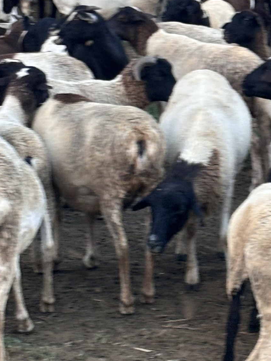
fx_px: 1931
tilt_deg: -10.9
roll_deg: +1.5
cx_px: 240
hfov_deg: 8.0
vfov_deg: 10.6
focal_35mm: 185
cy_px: 54
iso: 50
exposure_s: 1/80
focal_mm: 5.96
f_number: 1.6
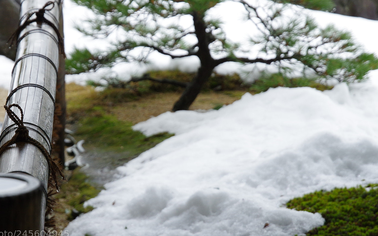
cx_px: 151
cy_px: 99
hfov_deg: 12.8
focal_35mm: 163
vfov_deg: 8.0
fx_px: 1679
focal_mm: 85
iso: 800
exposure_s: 1/160
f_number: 8
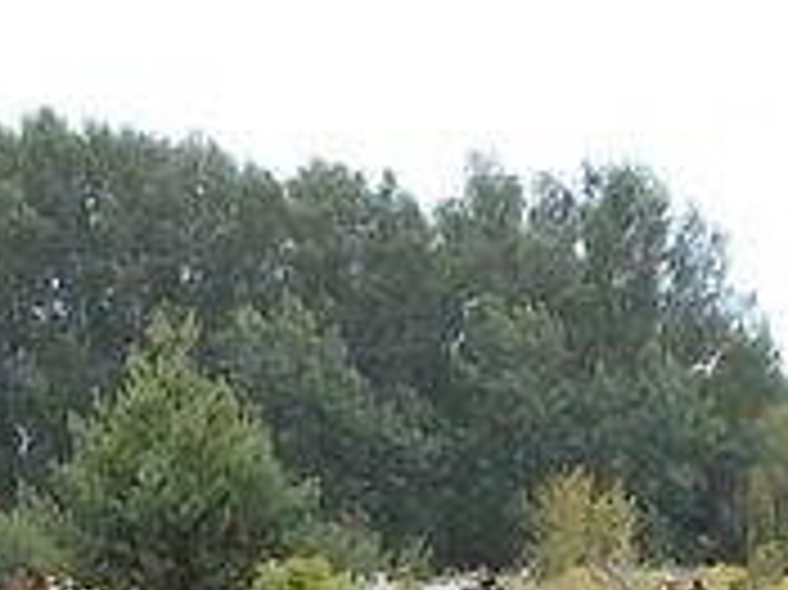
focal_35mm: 119
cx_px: 365
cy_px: 1266
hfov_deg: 16.6
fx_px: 2707
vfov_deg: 11.0
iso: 80
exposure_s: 1/200
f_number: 3.2
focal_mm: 4.6
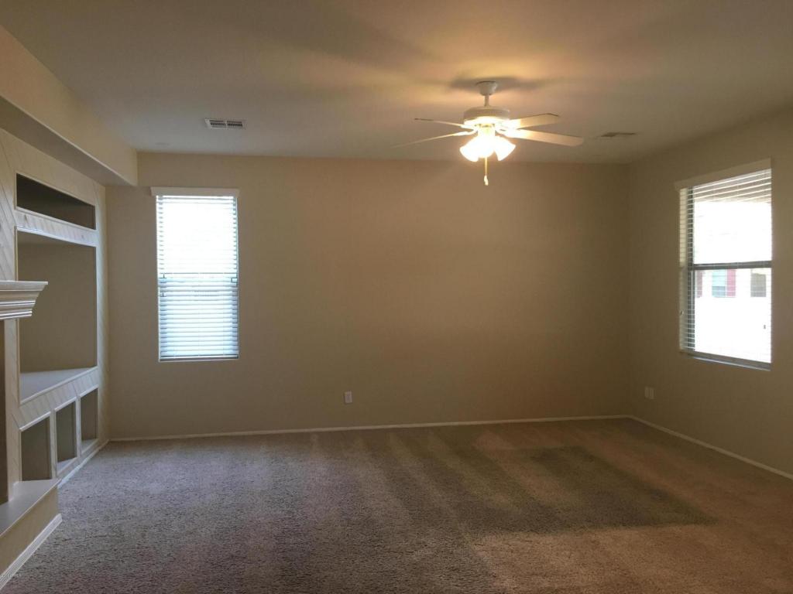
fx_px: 664
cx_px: 396
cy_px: 297
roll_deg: +0.9
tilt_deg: -0.6
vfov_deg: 48.2
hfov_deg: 61.7
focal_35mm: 29
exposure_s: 1/30
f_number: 2.2
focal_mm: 4.15
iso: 80
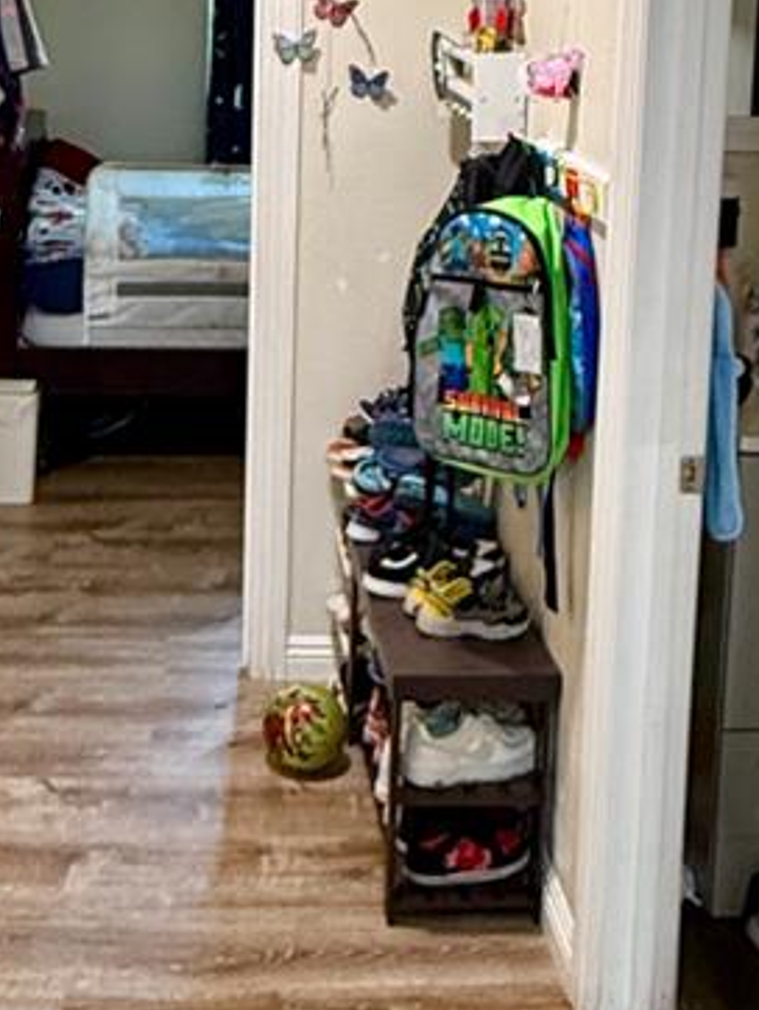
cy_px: 145
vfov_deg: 32.0
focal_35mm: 58
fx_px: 1694
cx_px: 289
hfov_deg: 25.2
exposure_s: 1/60
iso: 250
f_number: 2.2
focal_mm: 2.22
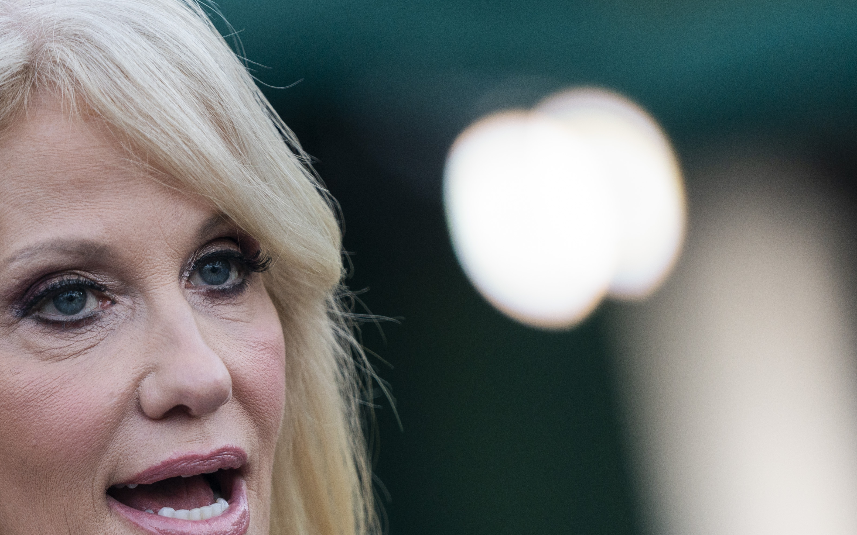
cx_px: 243
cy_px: 433
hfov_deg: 5.5
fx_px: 8991
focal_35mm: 385
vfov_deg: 3.4
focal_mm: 200
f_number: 2.8
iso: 800
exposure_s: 1/200
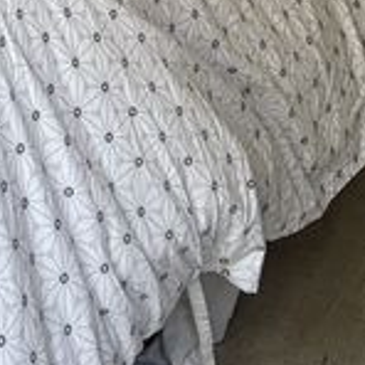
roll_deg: -0.6
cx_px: -232
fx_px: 1849
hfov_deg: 10.7
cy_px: -797
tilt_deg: +4.3
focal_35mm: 155
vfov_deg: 8.8
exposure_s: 1/104
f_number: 1.6
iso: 125
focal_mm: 5.96
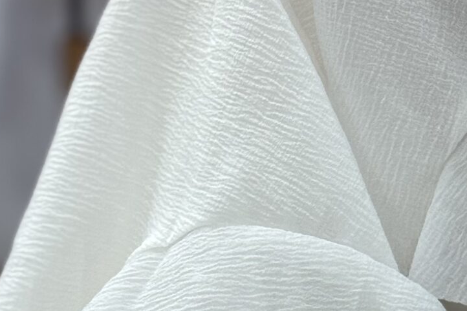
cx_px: 342
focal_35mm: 177
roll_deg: +2.8
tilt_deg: -37.4
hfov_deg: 11.6
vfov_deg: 7.5
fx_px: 2295
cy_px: 557
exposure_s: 1/100
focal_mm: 6.76
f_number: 1.78
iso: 80
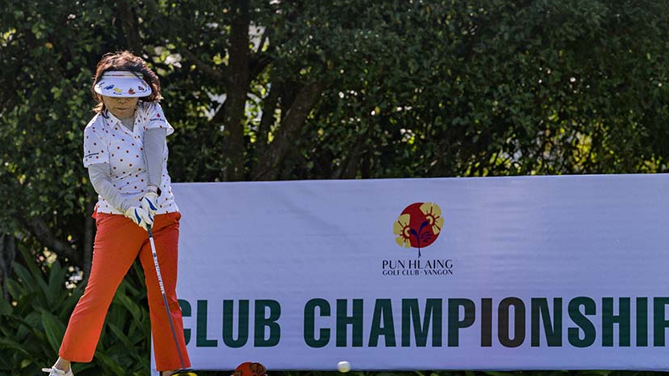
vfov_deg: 9.1
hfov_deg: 16.1
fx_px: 2359
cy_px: 194
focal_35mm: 133
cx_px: 375
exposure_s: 1/2000
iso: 1000
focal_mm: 110
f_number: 5
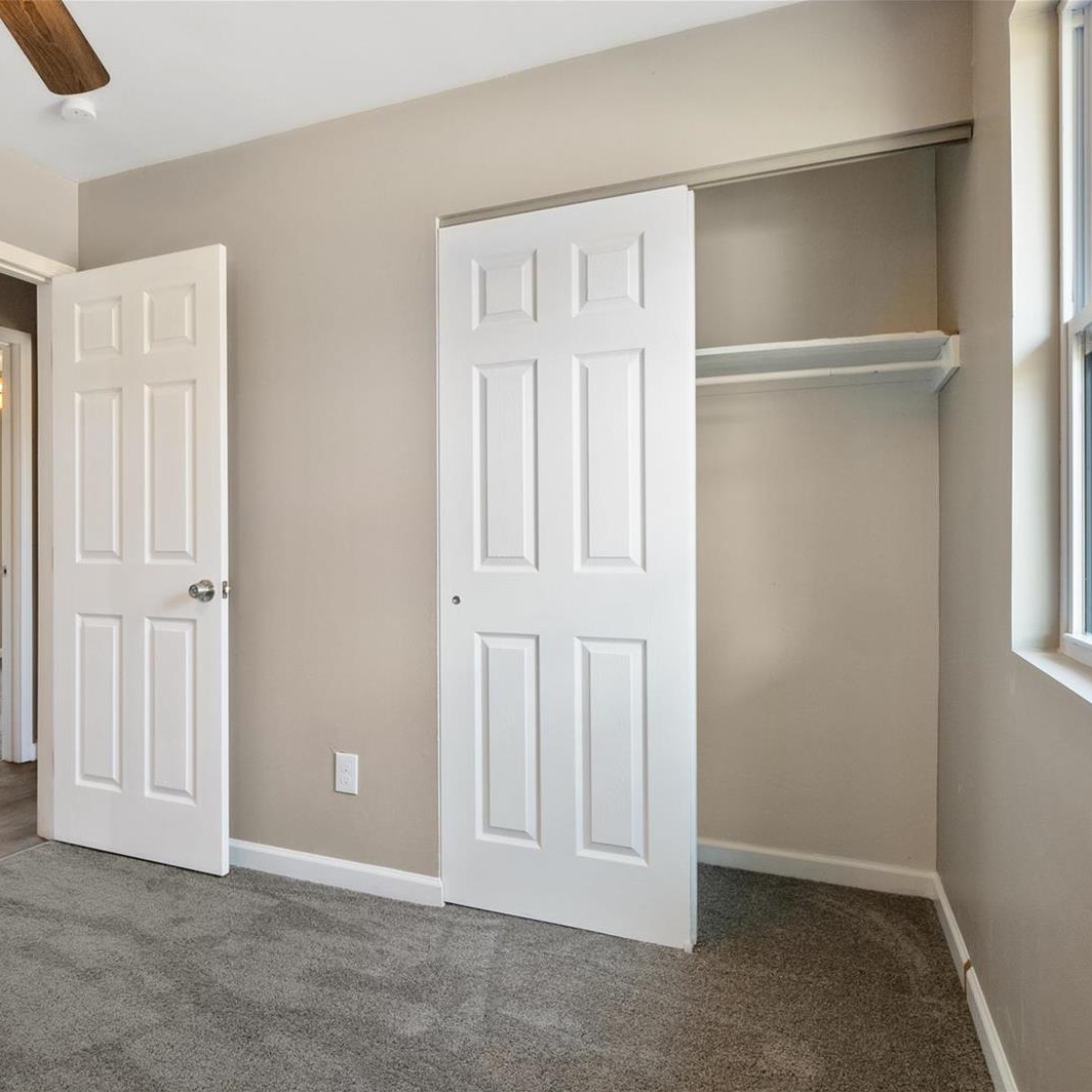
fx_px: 821
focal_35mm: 23
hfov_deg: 66.2
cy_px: 546
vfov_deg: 67.3
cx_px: 408
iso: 400
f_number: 8
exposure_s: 1/10
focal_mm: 9
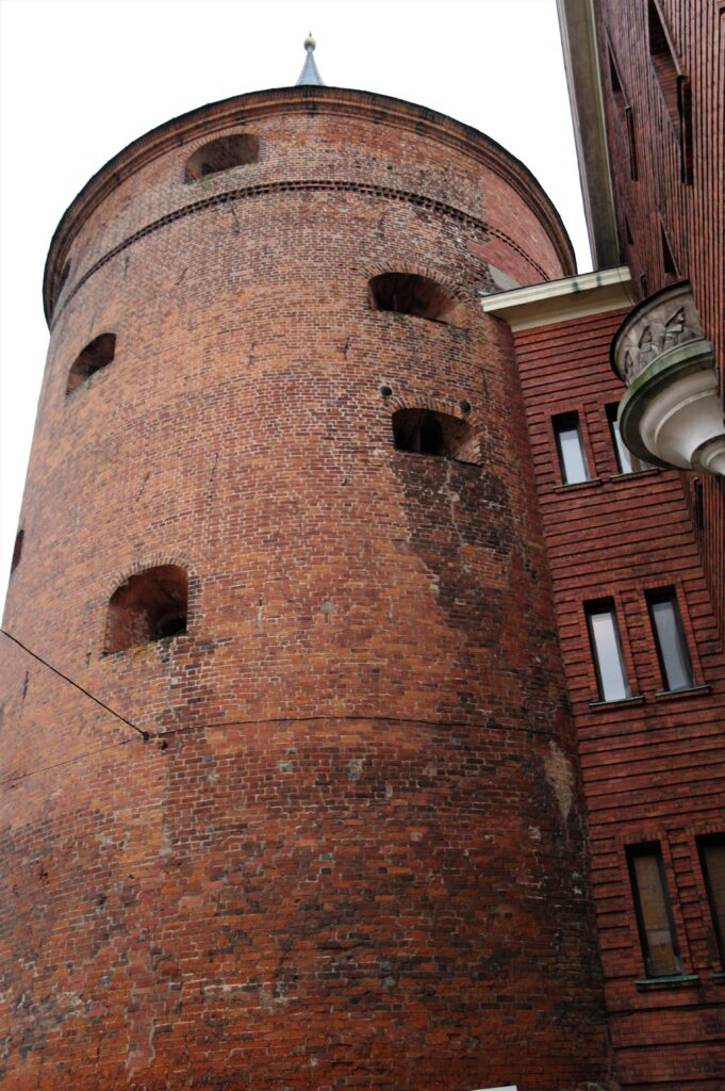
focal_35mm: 33
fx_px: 998
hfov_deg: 39.9
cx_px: 362
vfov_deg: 57.3
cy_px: 546
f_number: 4
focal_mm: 22
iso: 200
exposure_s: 1/50
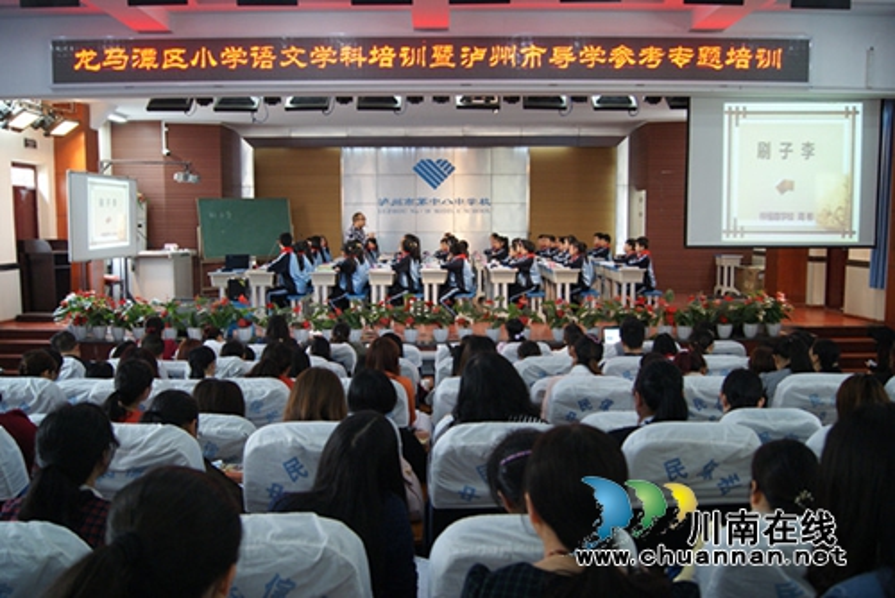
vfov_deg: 40.0
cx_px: 448
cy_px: 299
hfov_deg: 57.2
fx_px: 821
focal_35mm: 33
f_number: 4
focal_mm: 22
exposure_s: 1/20
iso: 400
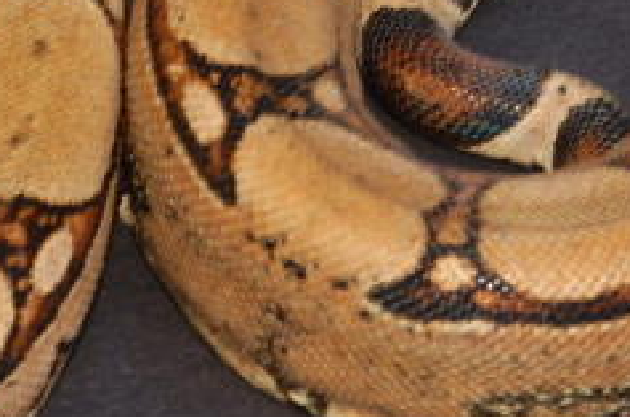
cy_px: -118
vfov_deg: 2.6
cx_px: 263
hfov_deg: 3.9
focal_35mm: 532
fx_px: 9286
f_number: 14
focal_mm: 105
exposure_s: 1/60
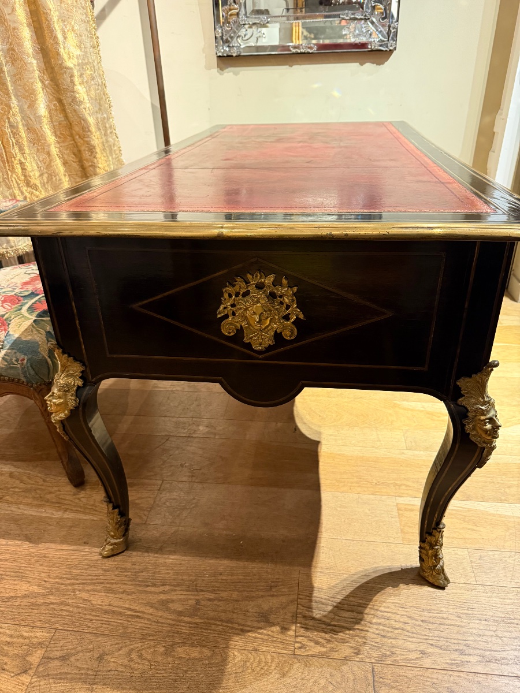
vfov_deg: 71.6
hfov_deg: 56.8
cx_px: 260
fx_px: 481
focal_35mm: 24
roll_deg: +1.1
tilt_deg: -28.3
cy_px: 346
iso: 640
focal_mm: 6.76
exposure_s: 1/50
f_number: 1.78
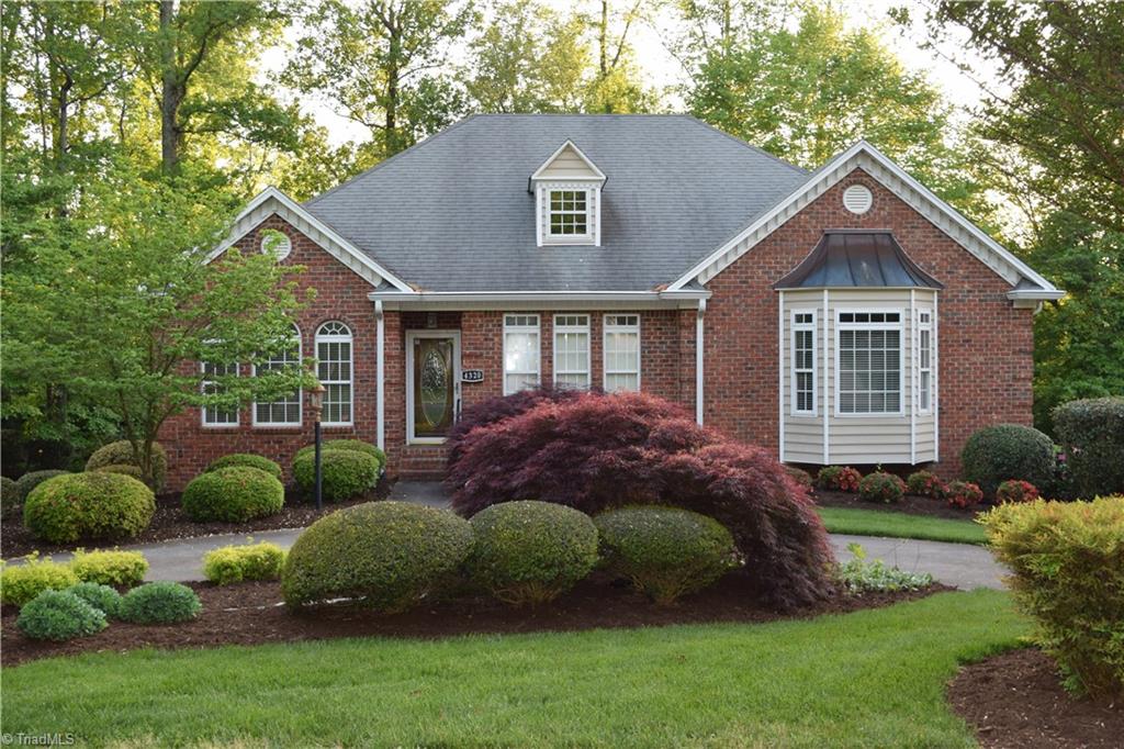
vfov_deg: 34.2
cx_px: 562
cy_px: 374
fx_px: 1217
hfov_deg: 49.6
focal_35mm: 39
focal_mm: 26
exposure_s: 1/125
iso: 360
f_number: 5.6
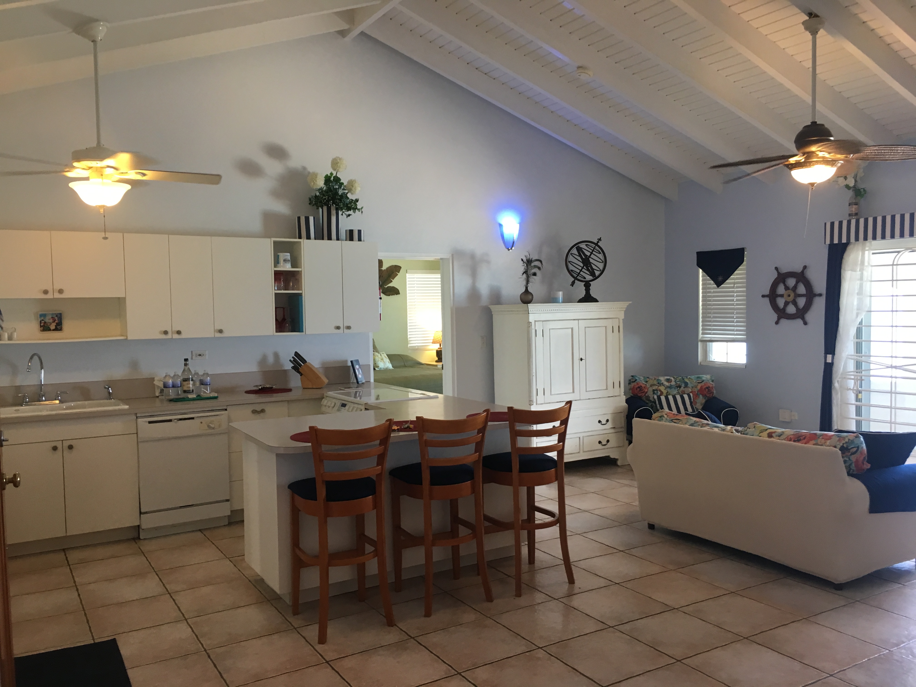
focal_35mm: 29
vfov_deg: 48.2
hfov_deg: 61.7
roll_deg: -0.3
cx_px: 458
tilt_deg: -2.3
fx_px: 767
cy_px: 344
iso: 80
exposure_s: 1/30
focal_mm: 4.15
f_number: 2.2
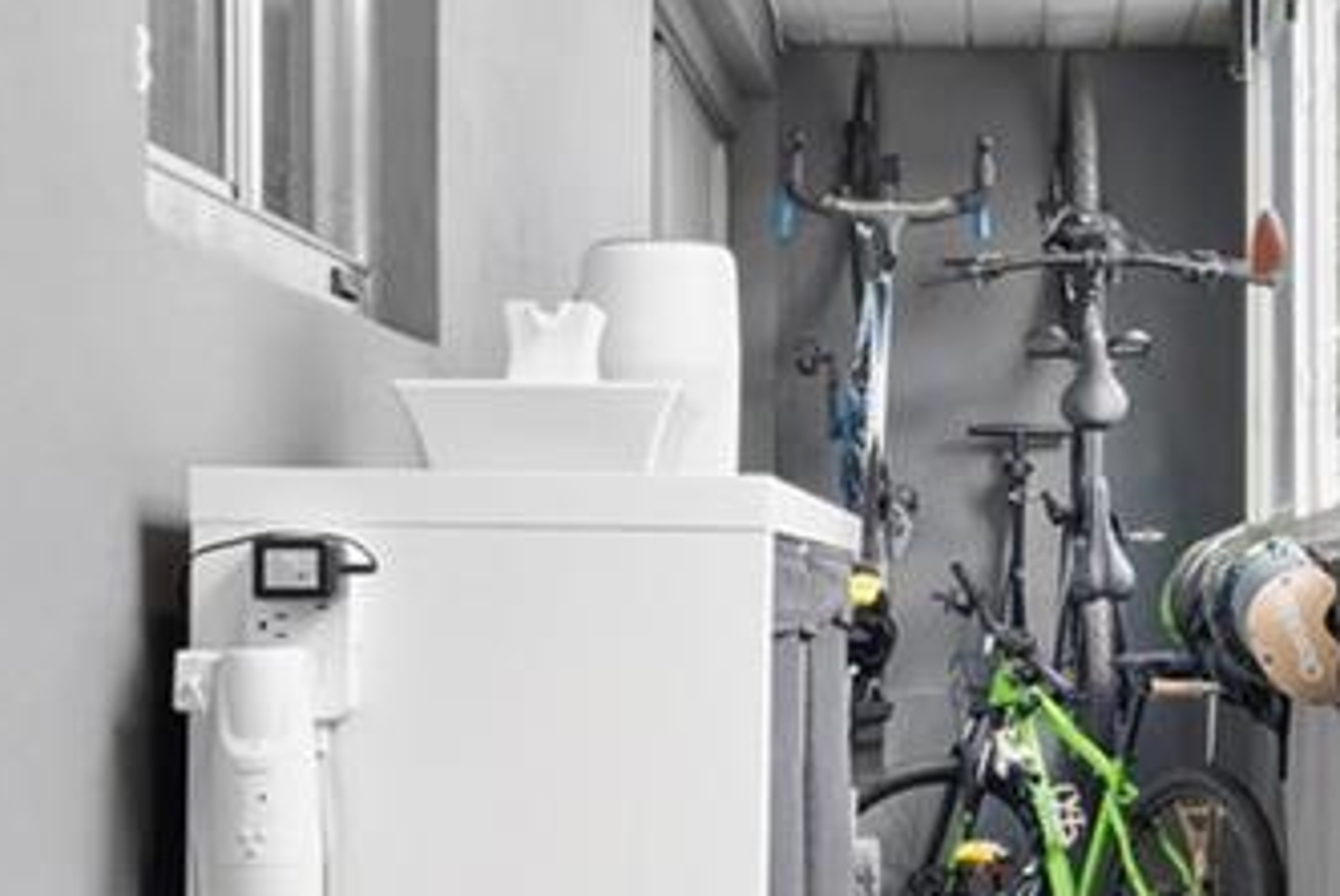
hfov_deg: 26.0
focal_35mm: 77
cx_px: 1009
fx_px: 2869
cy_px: 561
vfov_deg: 17.7
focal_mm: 16
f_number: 16
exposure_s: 2
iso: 200
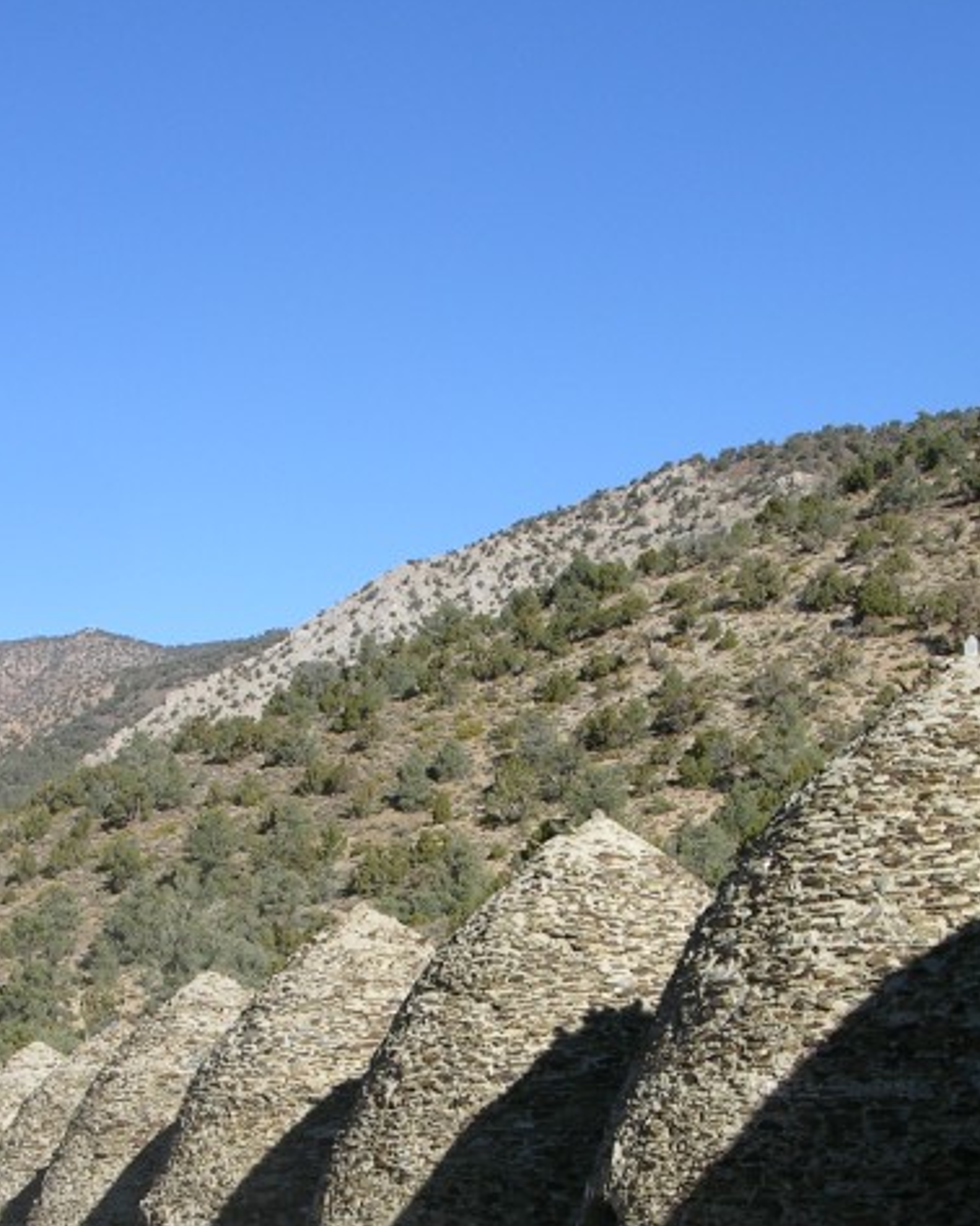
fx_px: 2685
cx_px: 451
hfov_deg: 20.7
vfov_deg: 25.3
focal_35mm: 74
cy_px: 980
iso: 50
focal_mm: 8.9
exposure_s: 1/220
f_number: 6.3
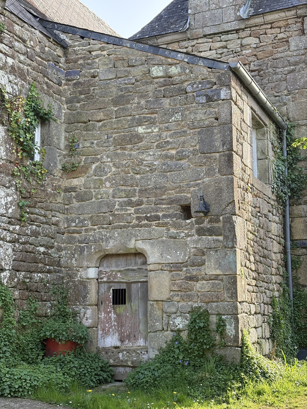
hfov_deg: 28.0
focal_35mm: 52
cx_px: 154
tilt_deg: +9.5
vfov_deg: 36.8
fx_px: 615
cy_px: 204
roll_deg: +0.2
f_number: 1.6
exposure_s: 1/373
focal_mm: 5.96
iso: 50
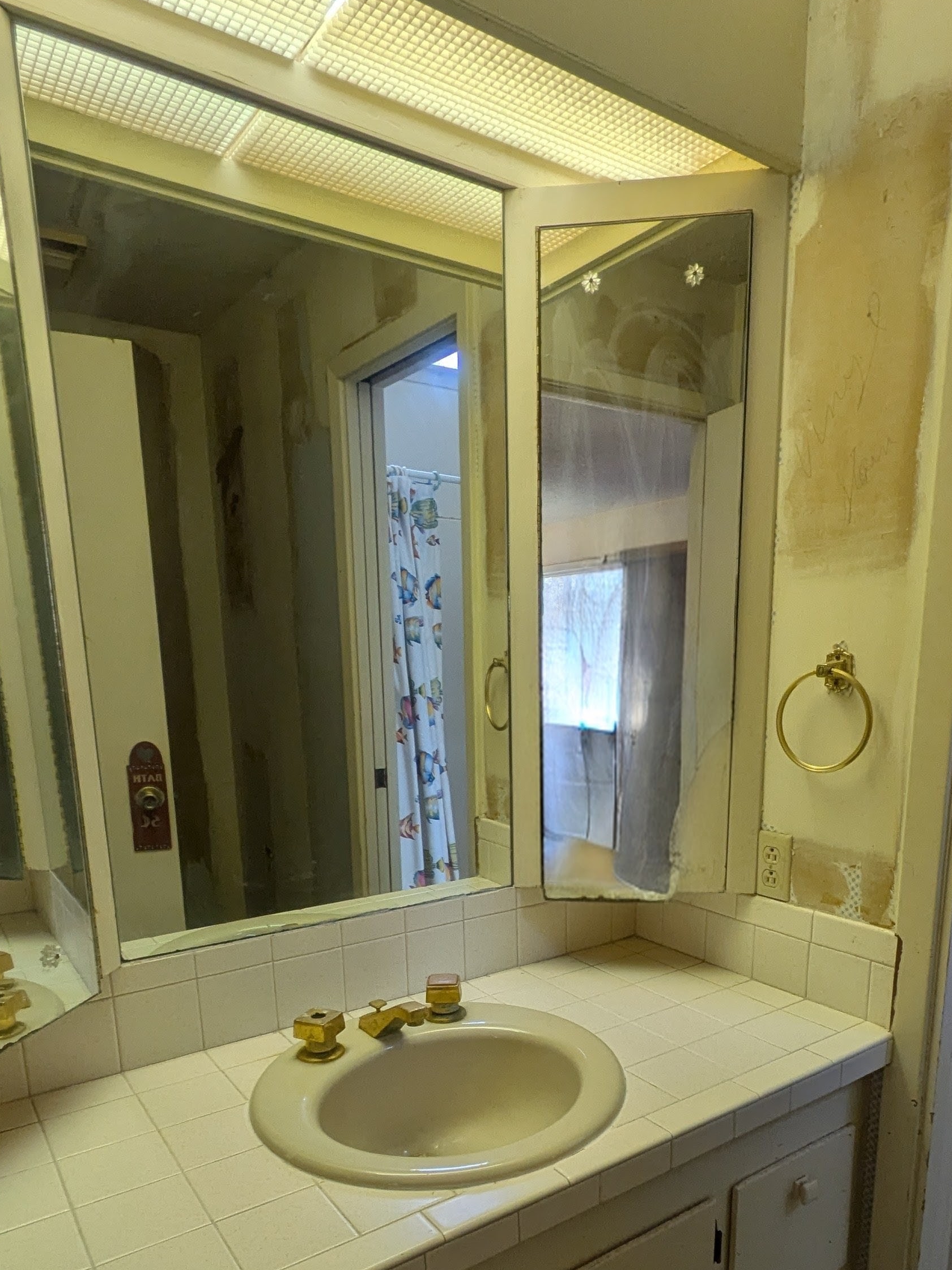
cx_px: 537
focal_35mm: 25
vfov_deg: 67.7
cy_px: 836
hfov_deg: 54.7
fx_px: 917
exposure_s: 1/60
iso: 61
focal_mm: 1.85
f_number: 2.2
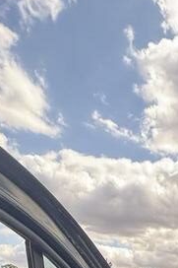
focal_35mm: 48
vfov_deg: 27.9
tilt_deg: -7.0
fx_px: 356
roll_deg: -5.2
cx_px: 245
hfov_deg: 23.9
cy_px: 401
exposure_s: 1/207
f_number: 2.2
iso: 40
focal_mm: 2.22
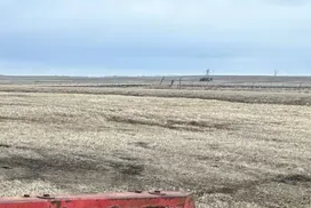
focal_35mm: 88
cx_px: -215
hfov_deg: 18.9
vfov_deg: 13.6
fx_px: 761
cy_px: 398
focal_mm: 6.86
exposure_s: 1/594
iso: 80
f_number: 1.78
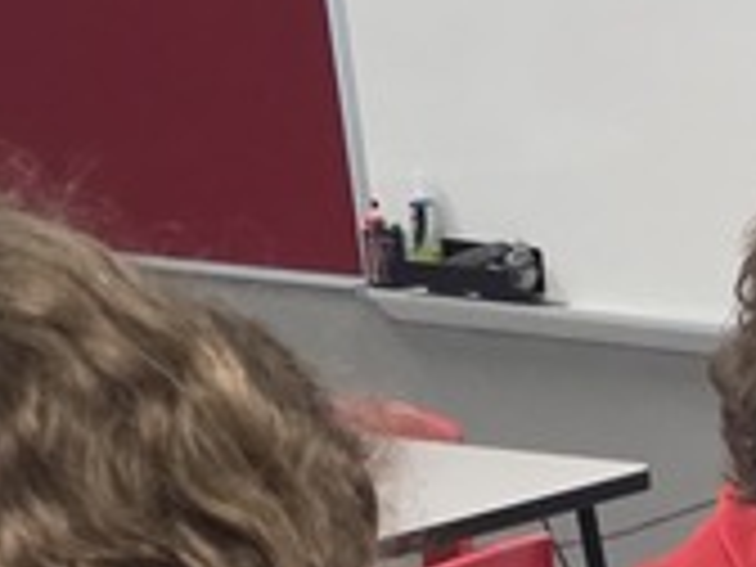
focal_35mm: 140
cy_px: 1616
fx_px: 3058
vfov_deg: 8.9
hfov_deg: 13.0
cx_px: 1292
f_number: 1.7
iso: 640
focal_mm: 6.3
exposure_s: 1/120
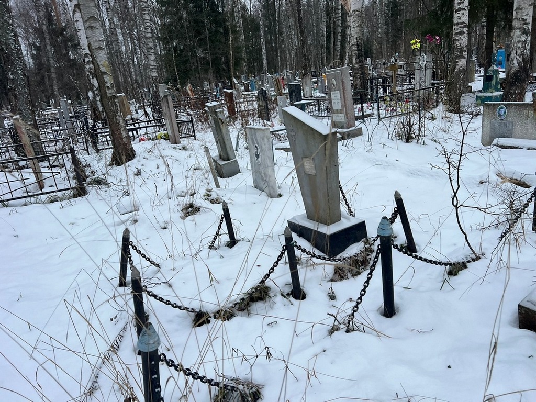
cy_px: 201
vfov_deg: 53.1
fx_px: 403
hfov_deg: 67.3
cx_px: 268
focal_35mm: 26
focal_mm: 5.7
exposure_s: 1/121
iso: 100
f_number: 1.5
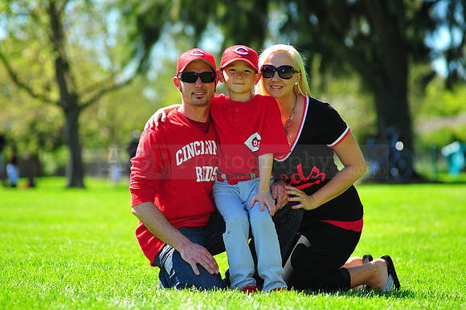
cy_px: 155
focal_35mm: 180
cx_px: 233
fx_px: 2329
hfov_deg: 11.4
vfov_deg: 7.6
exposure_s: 1/500
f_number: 4.5
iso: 200
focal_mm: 180
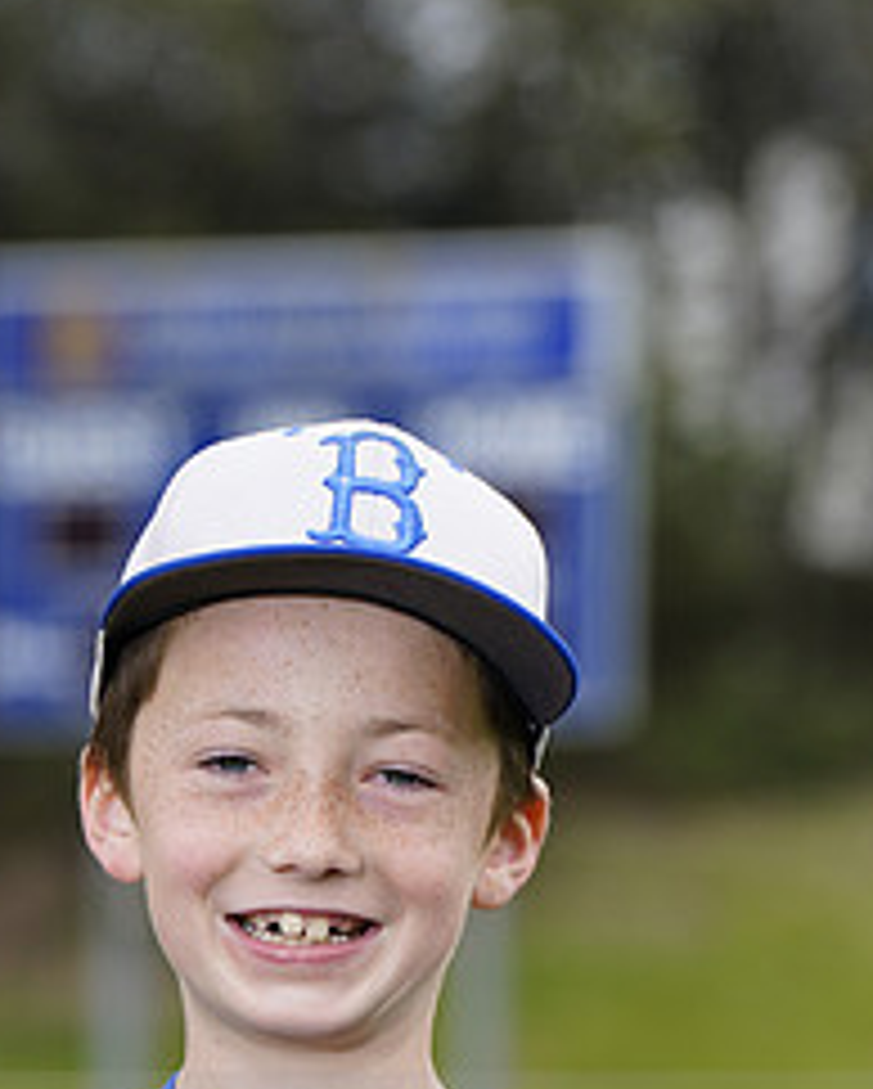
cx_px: 299
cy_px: 1134
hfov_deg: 3.6
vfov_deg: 4.5
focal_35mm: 429
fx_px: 13838
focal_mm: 191
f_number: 6.3
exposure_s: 1/250
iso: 100
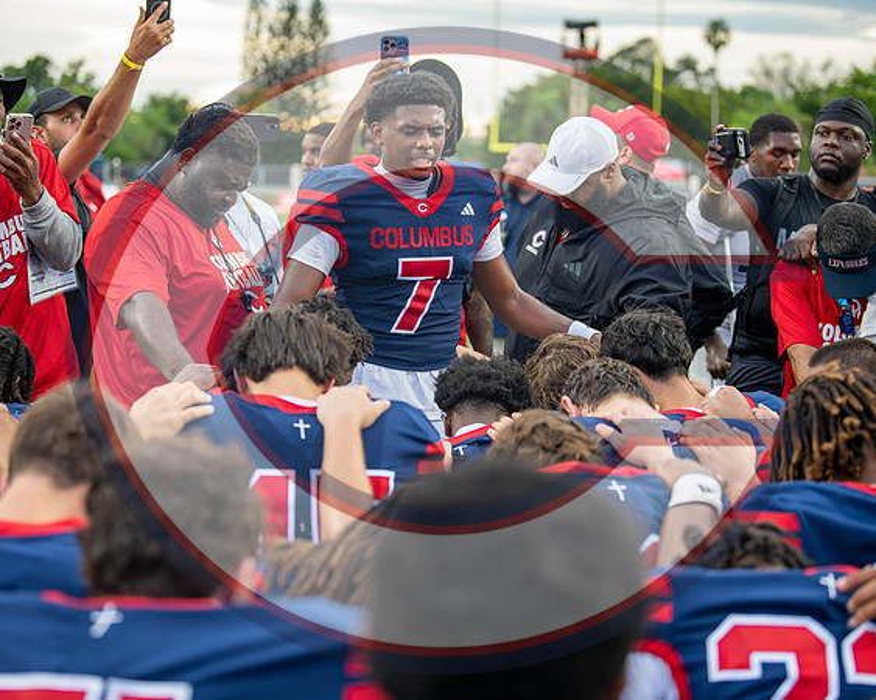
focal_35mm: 79
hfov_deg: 24.2
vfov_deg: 19.4
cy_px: 350
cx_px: 438
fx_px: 2043
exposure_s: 1/1000
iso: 2200
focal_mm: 70
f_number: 2.8
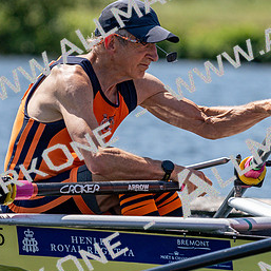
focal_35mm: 780
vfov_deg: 2.2
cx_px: 88
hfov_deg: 2.2
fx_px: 6909
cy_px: 119
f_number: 6.3
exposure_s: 1/2000
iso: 320
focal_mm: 407
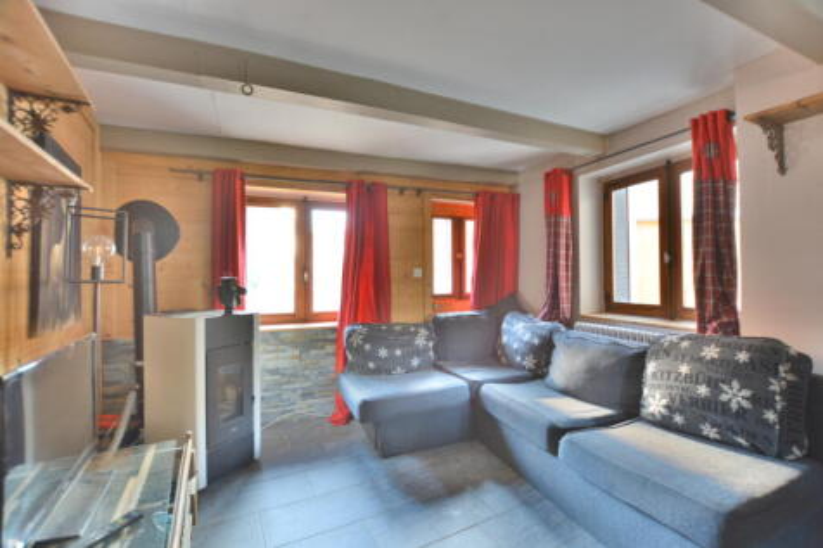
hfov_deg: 100.4
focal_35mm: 15
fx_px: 343
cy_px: 274
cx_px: 412
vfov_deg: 77.3
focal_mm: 10
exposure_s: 1/15
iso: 320
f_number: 3.5
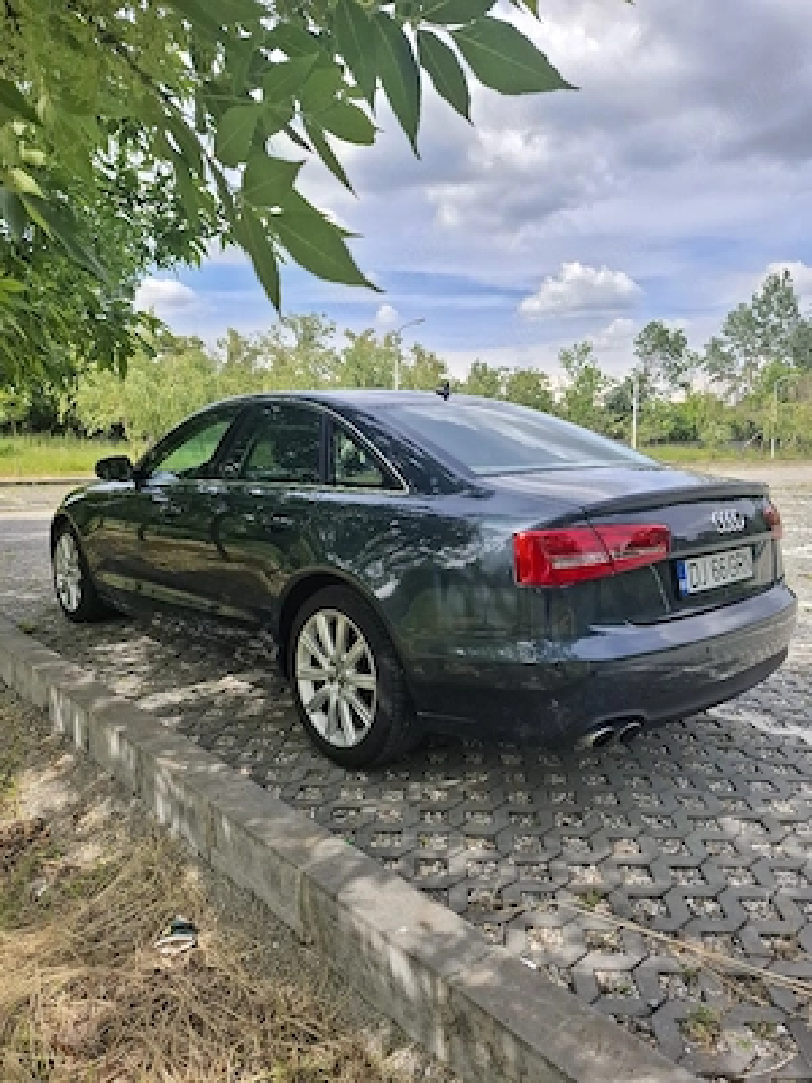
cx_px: 406
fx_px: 719
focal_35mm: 23
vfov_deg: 73.9
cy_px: 542
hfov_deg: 58.9
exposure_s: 1/1429
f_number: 1.8
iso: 50
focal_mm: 5.54
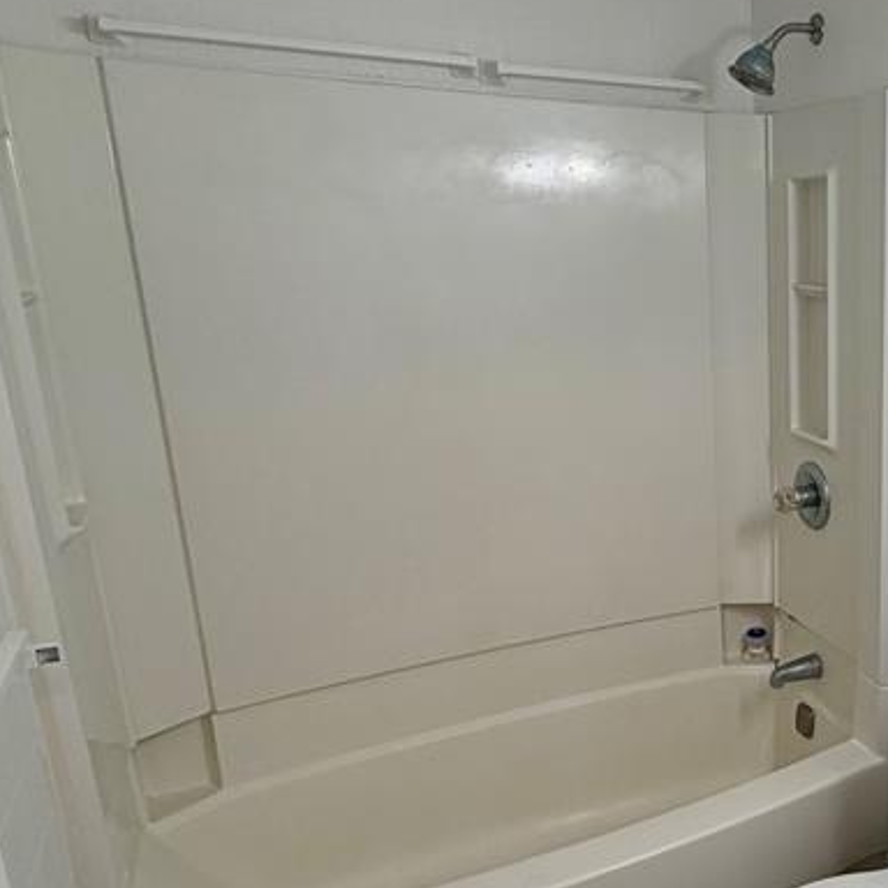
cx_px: 883
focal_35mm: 33
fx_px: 958
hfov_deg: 43.0
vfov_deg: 49.7
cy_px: 483
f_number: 2.2
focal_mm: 2.22
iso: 125
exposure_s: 1/120
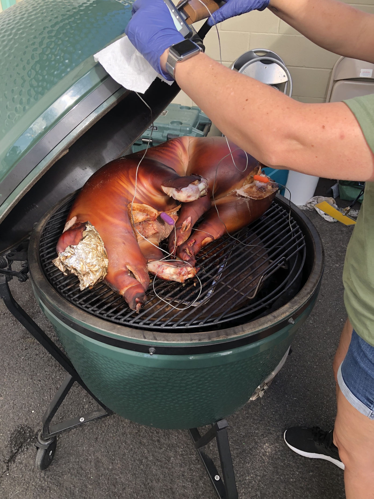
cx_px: 187
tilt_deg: -36.1
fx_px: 403
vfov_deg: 63.4
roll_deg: -2.5
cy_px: 250
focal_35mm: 28
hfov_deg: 49.7
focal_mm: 3.99
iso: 20
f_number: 1.8
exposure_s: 1/281
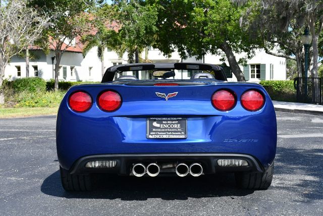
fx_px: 611
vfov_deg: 20.1
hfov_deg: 29.6
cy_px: 108
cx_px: 162
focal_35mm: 68
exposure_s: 1/250
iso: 200
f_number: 8
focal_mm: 34
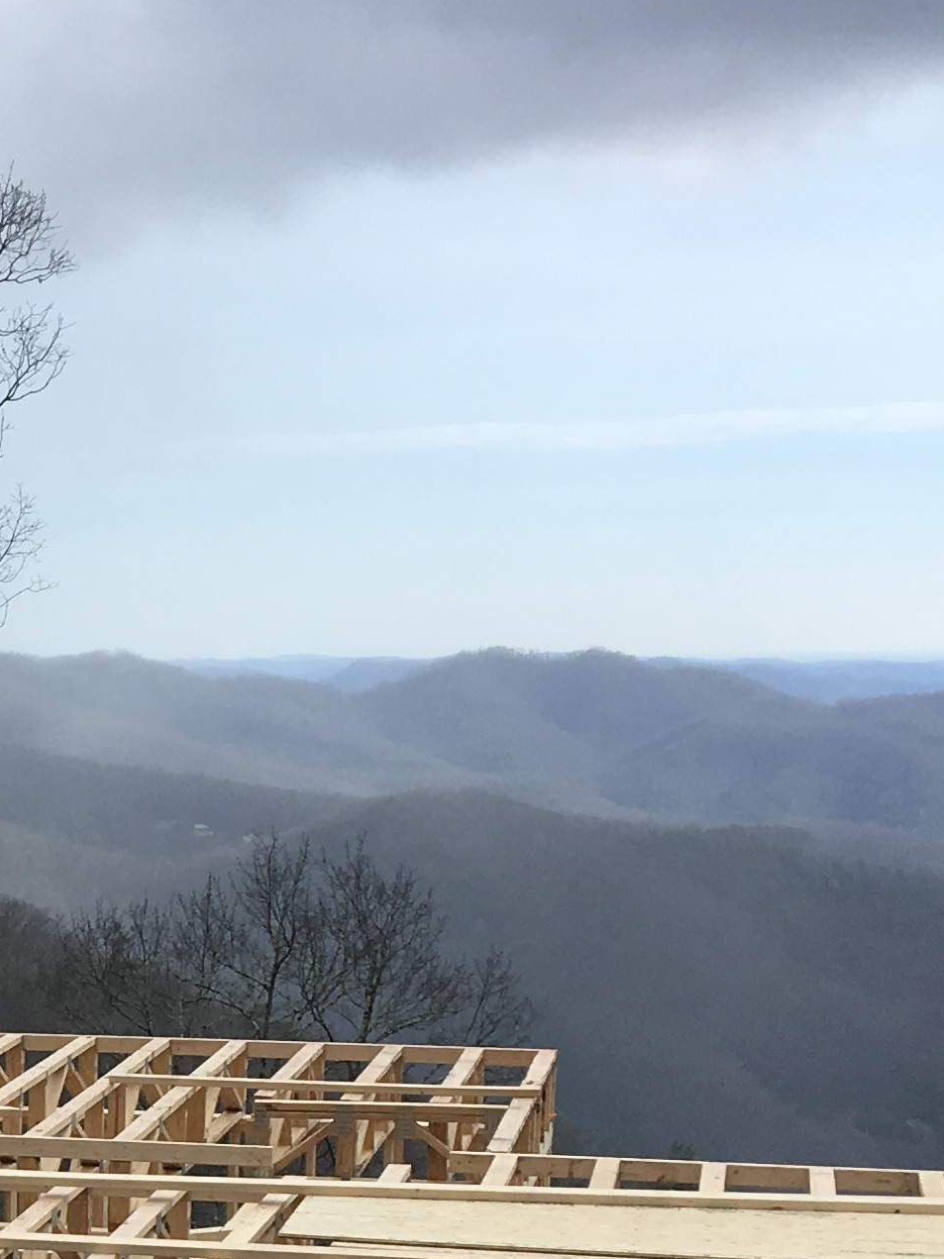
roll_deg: +1.6
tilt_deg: -11.6
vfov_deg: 20.7
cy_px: 1207
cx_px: -574
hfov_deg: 14.7
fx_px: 3346
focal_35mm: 92
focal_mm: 4.15
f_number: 2.2
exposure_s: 1/1026
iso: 25
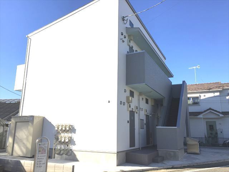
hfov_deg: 61.7
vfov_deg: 48.2
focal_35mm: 29
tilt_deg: +11.8
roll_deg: -0.9
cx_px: 114
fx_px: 192
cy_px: 86
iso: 32
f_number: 2.2
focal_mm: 4.15
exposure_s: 1/1647
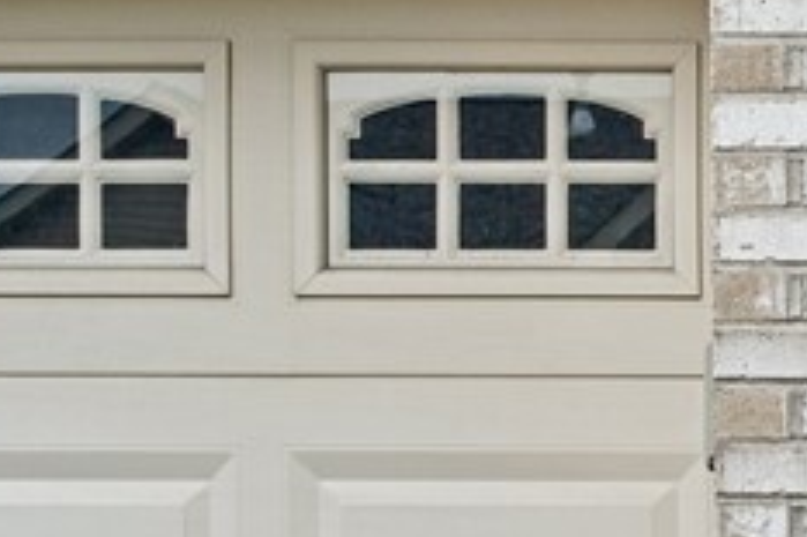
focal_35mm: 135
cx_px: 1553
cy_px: 577
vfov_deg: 10.0
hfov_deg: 13.3
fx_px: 3024
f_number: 8
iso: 500
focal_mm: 29
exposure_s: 1/50
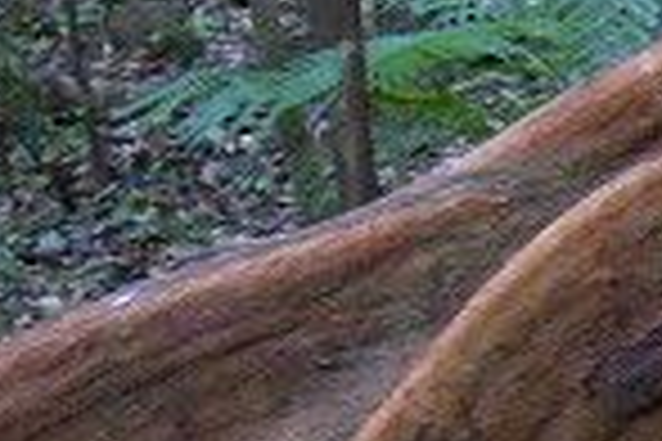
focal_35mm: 209
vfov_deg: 6.5
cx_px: 1351
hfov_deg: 9.2
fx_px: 3843
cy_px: 536
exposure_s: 1/8
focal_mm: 7.6
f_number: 3.2
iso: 200
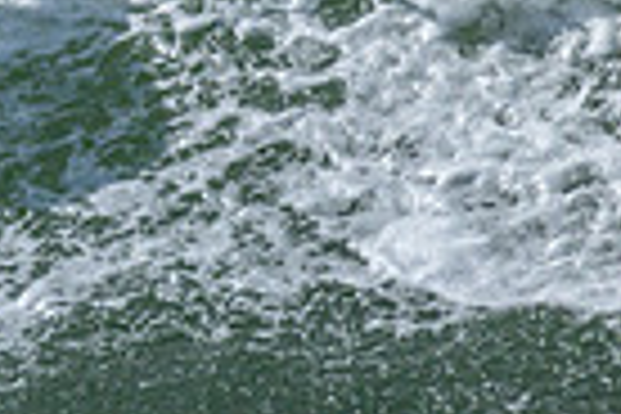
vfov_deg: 0.3
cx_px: -670
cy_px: -52
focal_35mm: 4716
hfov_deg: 0.4
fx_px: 81345
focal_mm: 1120
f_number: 9
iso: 1000
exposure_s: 1/4000
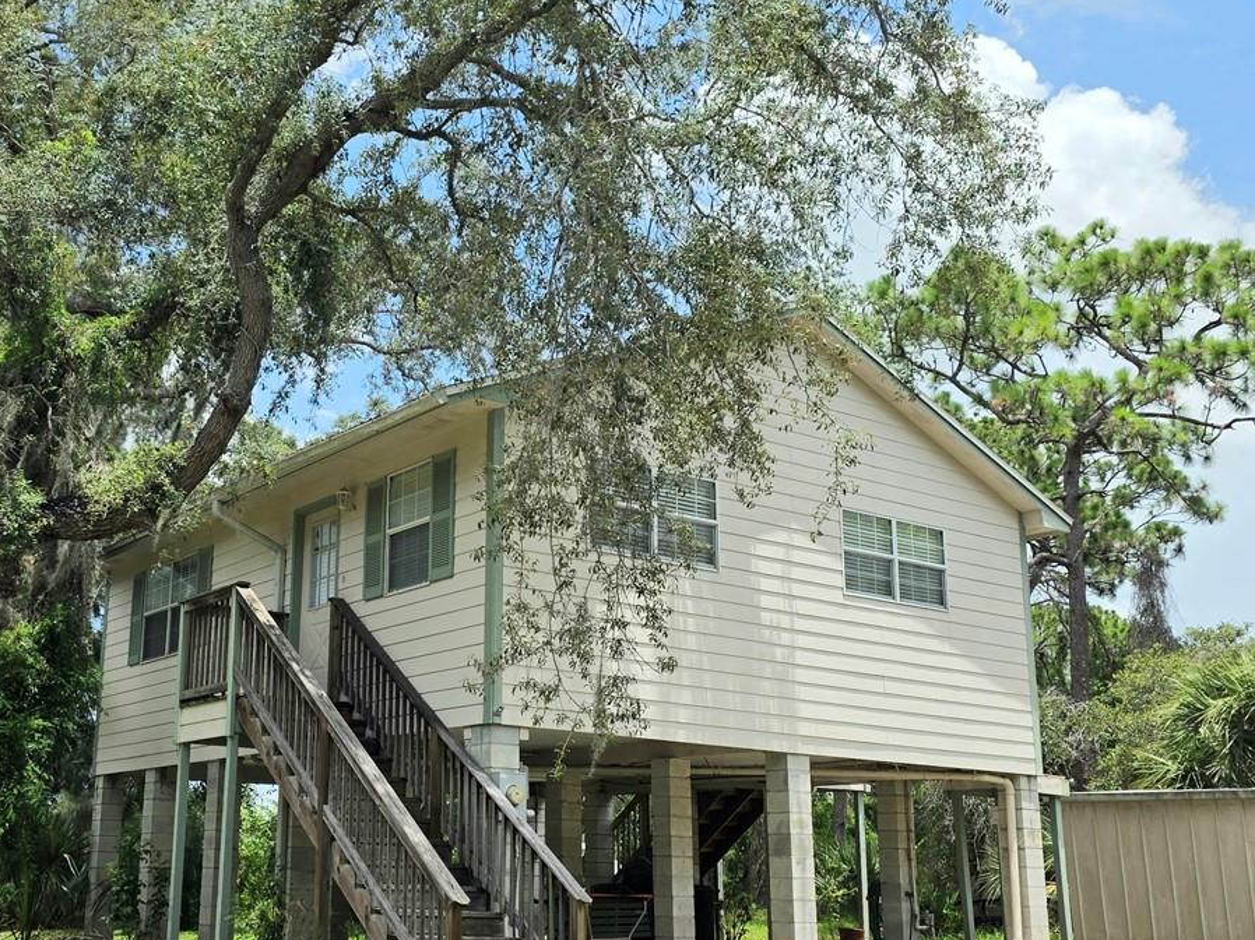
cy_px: 500
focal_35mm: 41
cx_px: 439
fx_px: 1486
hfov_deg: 45.2
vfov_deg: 35.1
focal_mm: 6.3
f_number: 1.7
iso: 80
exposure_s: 1/10000
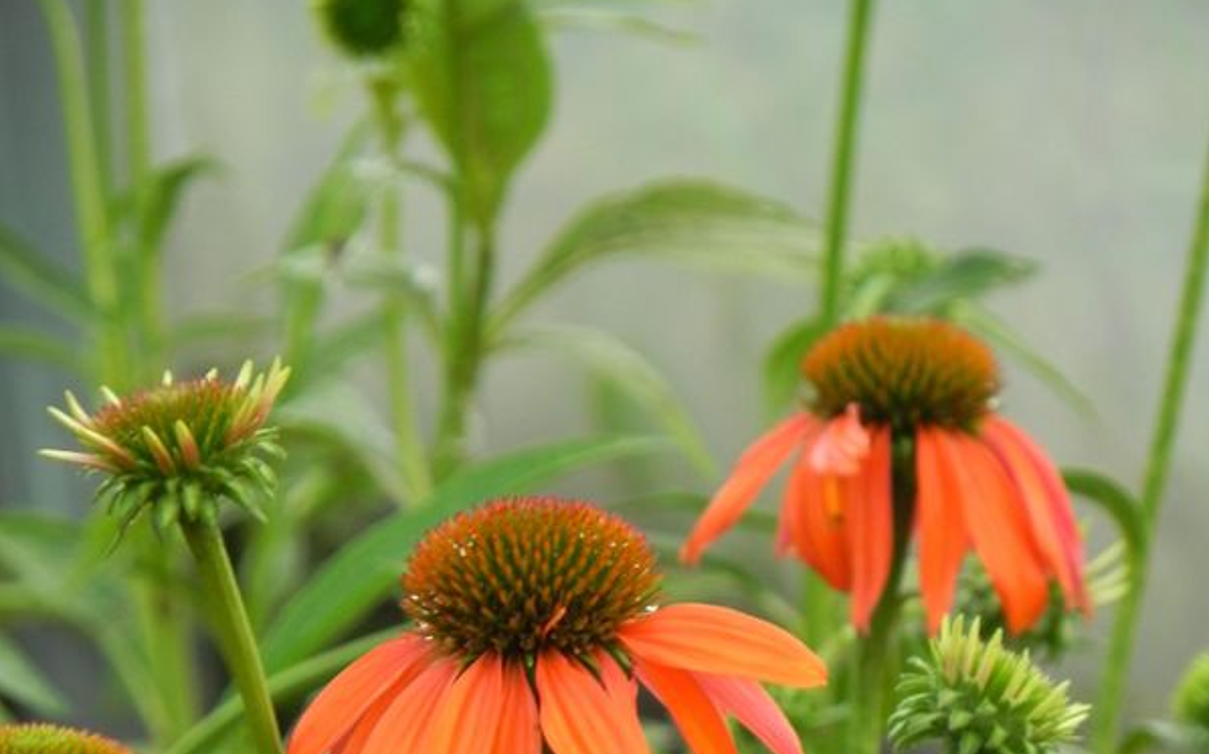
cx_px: 604
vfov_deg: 2.5
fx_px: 17618
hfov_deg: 3.9
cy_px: 736
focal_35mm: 535
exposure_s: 1/30
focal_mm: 67.2
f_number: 5
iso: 160
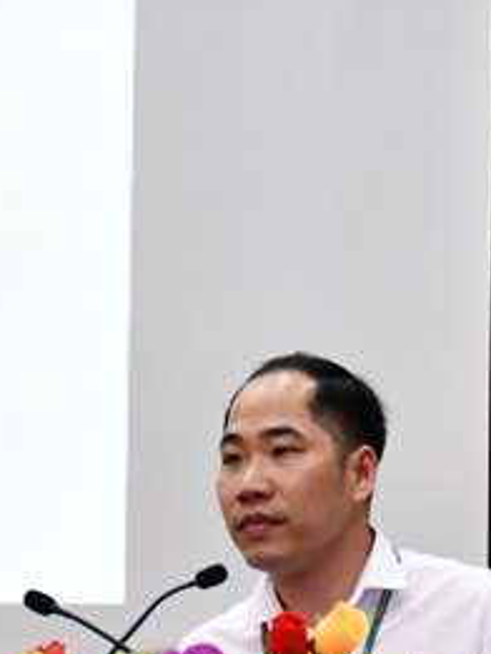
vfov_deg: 5.1
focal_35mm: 387
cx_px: 193
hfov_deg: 3.8
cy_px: 524
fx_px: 7313
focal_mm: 70
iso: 3200
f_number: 5
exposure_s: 1/80
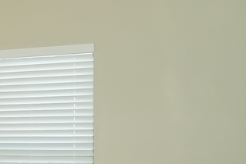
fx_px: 526
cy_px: 132
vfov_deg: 17.5
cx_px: -107
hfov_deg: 22.4
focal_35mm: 77
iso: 100
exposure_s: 1/60
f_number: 4
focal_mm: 10
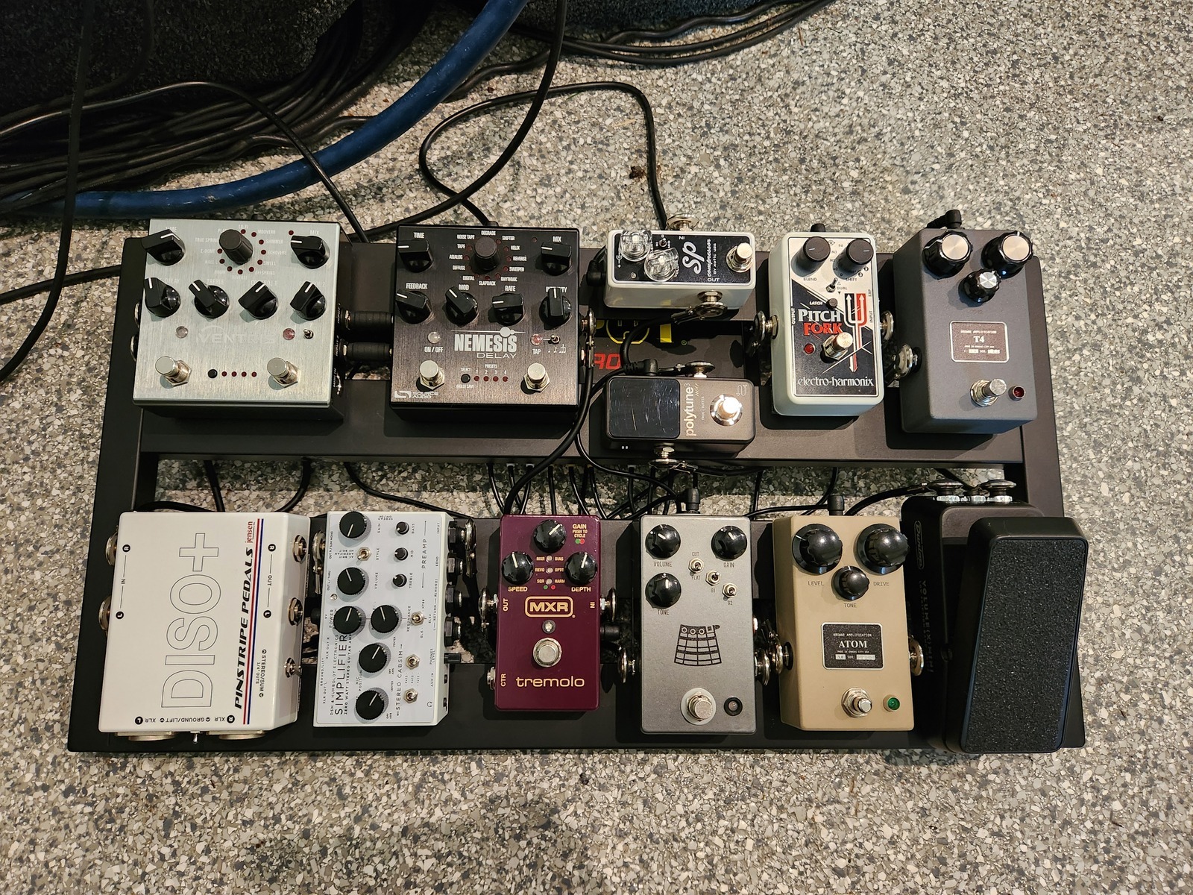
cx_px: 596
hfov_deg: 73.9
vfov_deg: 58.9
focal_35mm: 23
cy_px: 448
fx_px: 793
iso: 640
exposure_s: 1/40
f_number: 1.8
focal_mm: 5.4
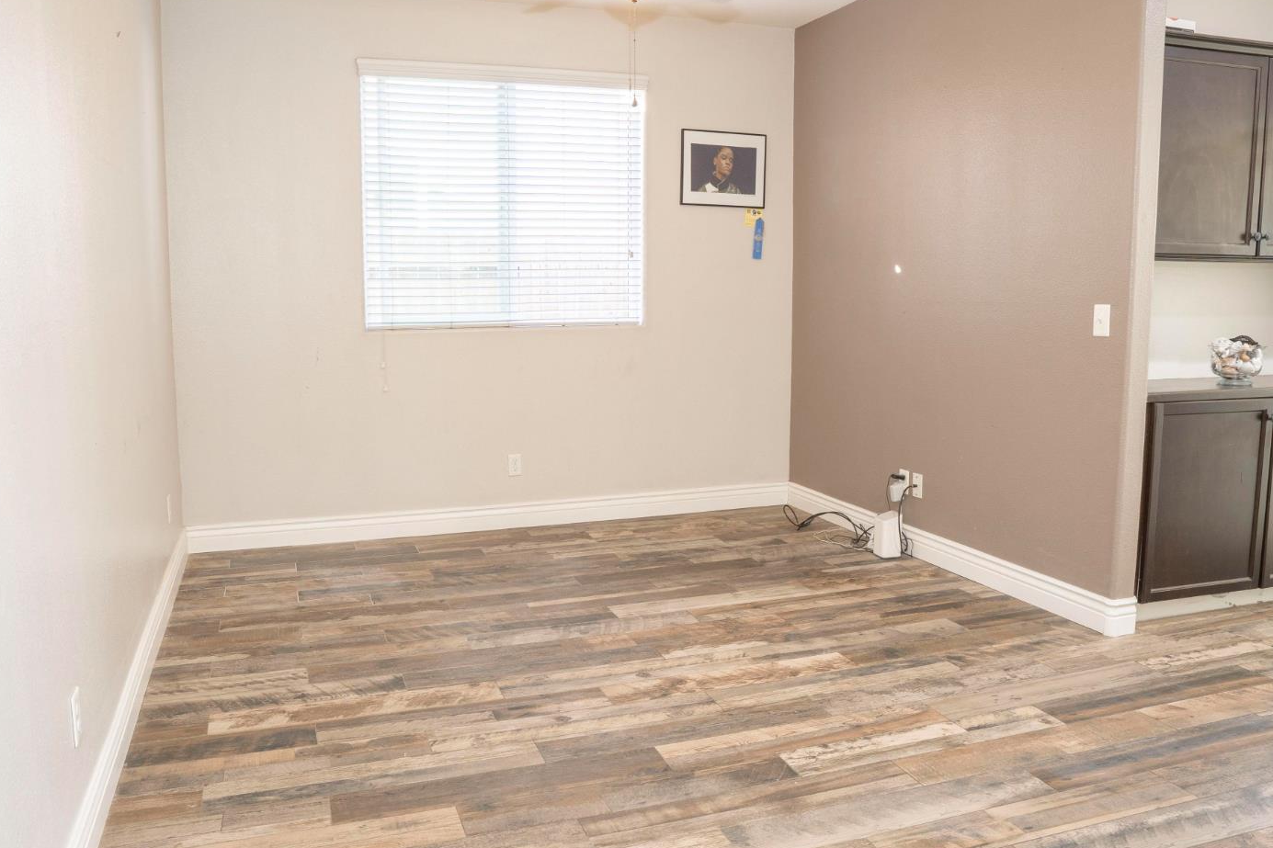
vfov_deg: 49.5
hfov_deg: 69.3
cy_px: 402
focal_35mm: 26
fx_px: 919
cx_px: 587
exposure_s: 1/2.5
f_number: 11
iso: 320
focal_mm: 16
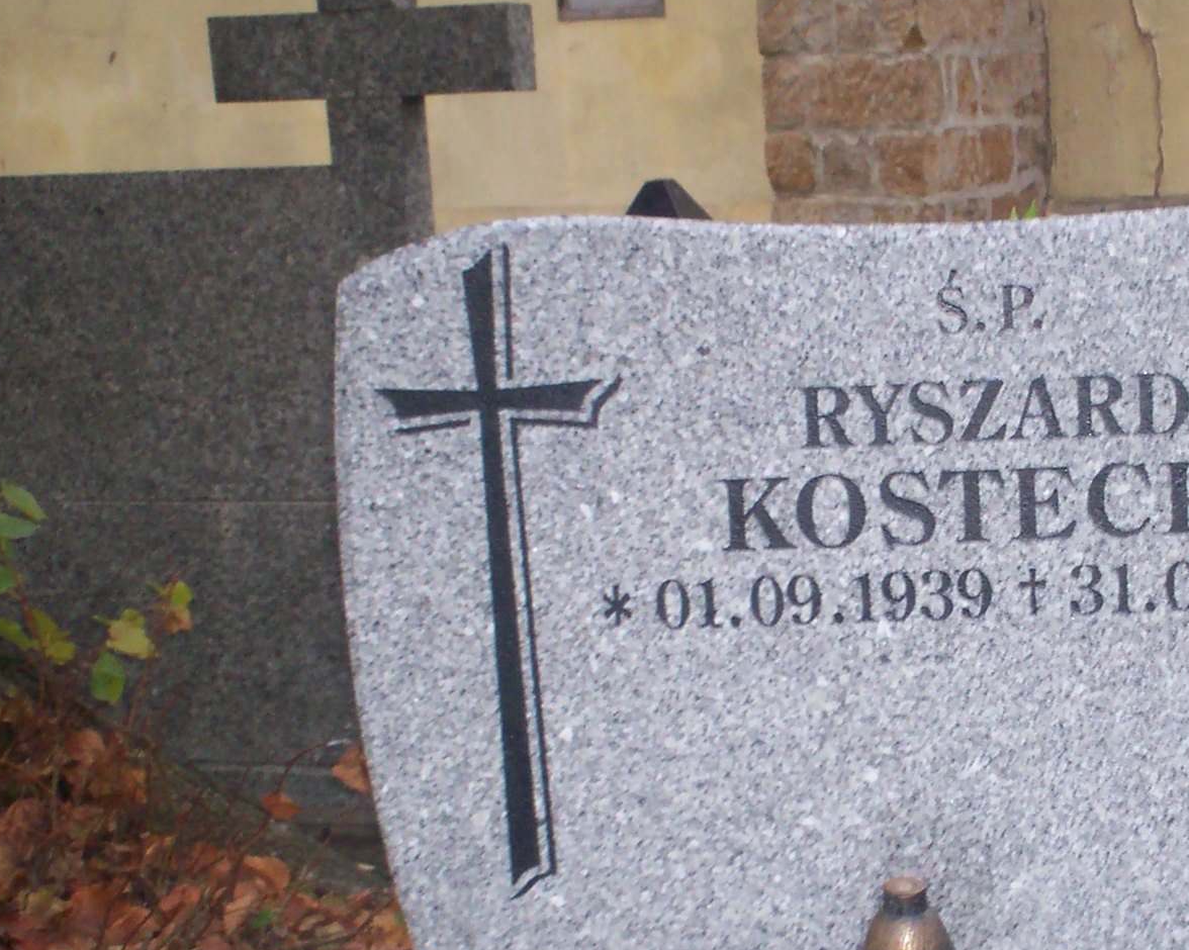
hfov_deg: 24.3
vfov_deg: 19.8
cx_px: 979
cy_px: 626
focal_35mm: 77
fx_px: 2709
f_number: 4.5
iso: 140
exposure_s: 1/60
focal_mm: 6
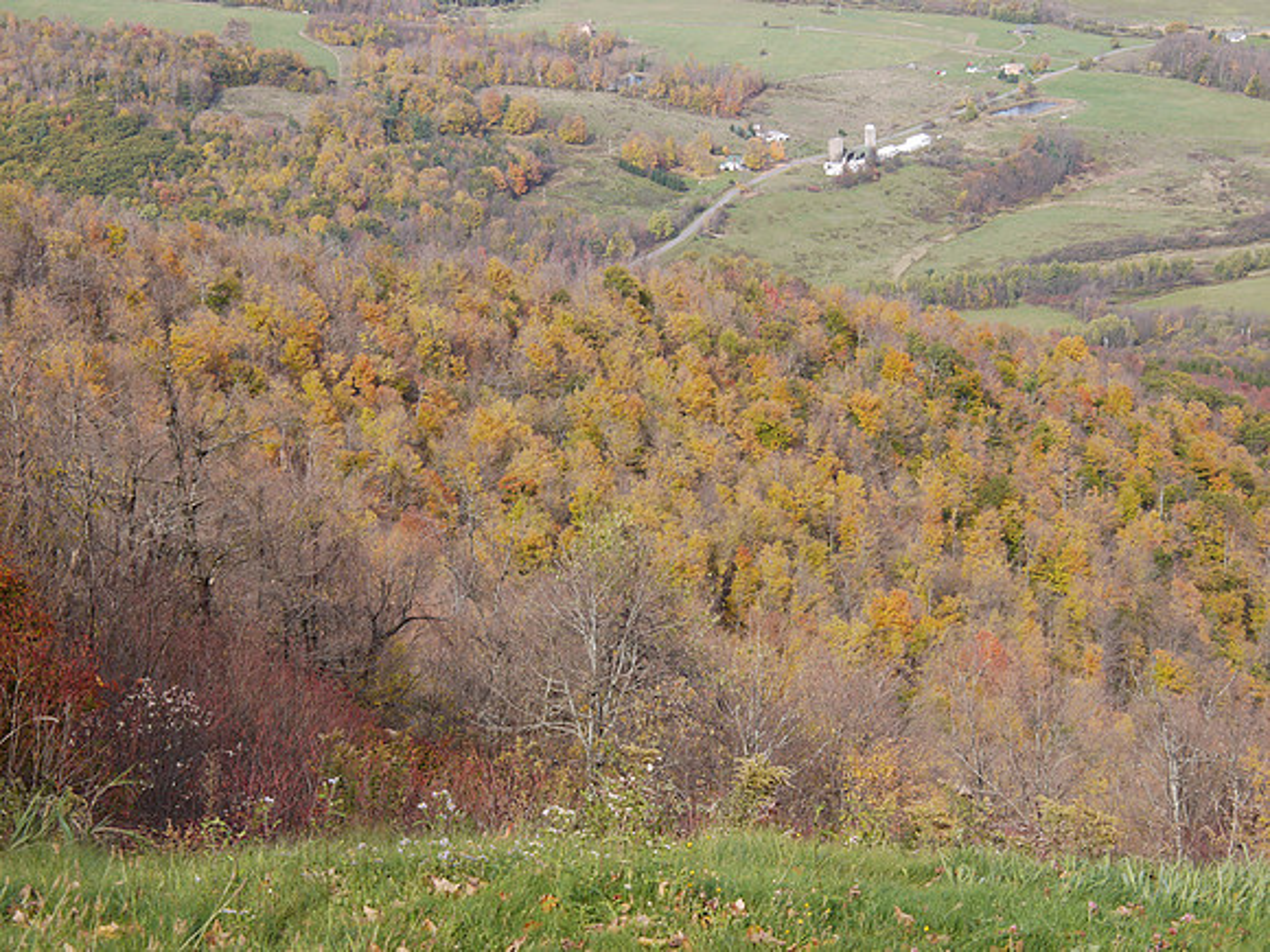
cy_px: 476
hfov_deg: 21.8
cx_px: 635
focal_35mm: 90
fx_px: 3302
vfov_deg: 16.4
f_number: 5.6
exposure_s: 1/320
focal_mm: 45
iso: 100
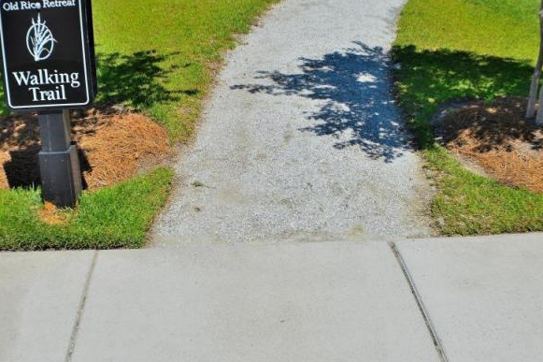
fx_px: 1010
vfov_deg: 20.3
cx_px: 273
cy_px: 175
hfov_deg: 30.1
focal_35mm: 67
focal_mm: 36
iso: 220
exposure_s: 1/500
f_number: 11
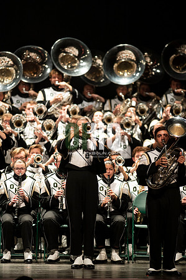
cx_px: 93
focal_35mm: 300
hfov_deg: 4.6
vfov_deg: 6.9
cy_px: 140
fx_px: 2330
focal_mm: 300
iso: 3200
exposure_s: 1/500
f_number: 2.8
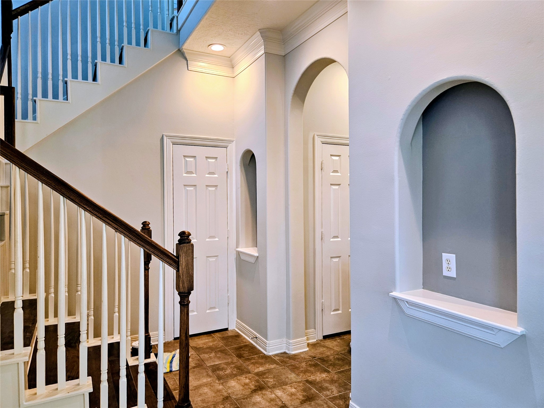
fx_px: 361
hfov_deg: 73.9
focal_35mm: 23
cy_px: 204
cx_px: 272
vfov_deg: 58.9
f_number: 1.8
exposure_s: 1/120
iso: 160
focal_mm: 5.4
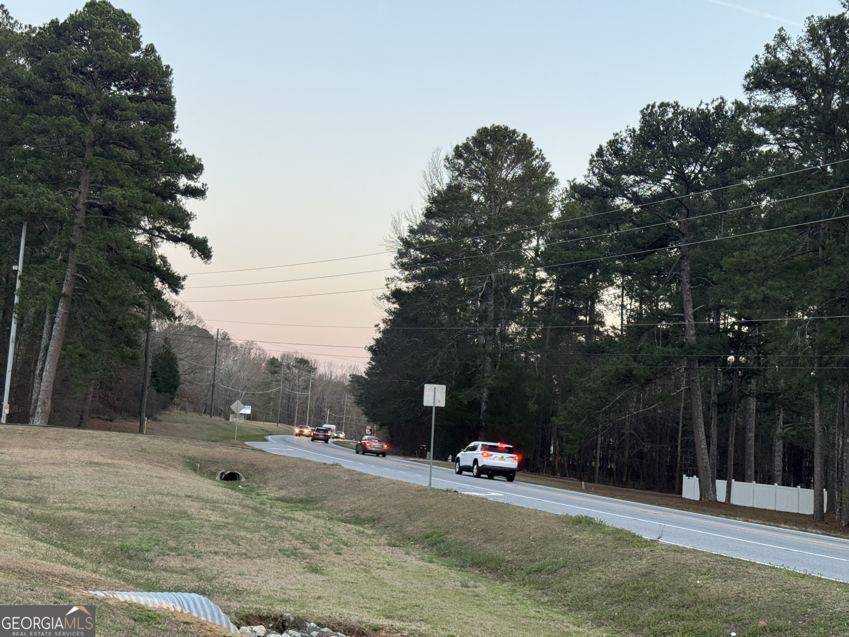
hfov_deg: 39.7
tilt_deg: +6.1
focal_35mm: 48
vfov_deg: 30.3
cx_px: 424
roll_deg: -4.0
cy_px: 318
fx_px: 1177
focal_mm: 6.76
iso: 100
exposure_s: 1/85
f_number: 1.78
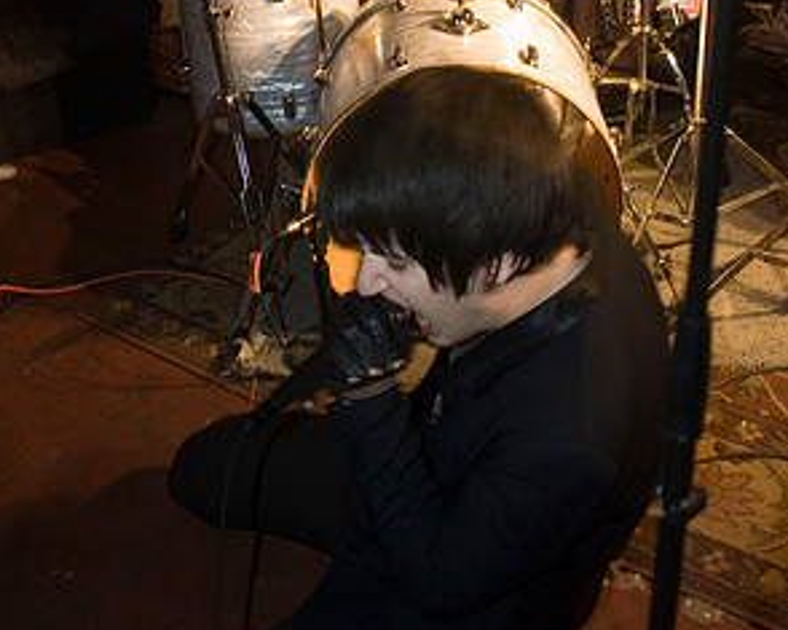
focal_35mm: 43
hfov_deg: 42.9
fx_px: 1003
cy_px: 102
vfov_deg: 33.6
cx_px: 393
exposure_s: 1/20
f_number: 2.8
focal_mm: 20
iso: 800
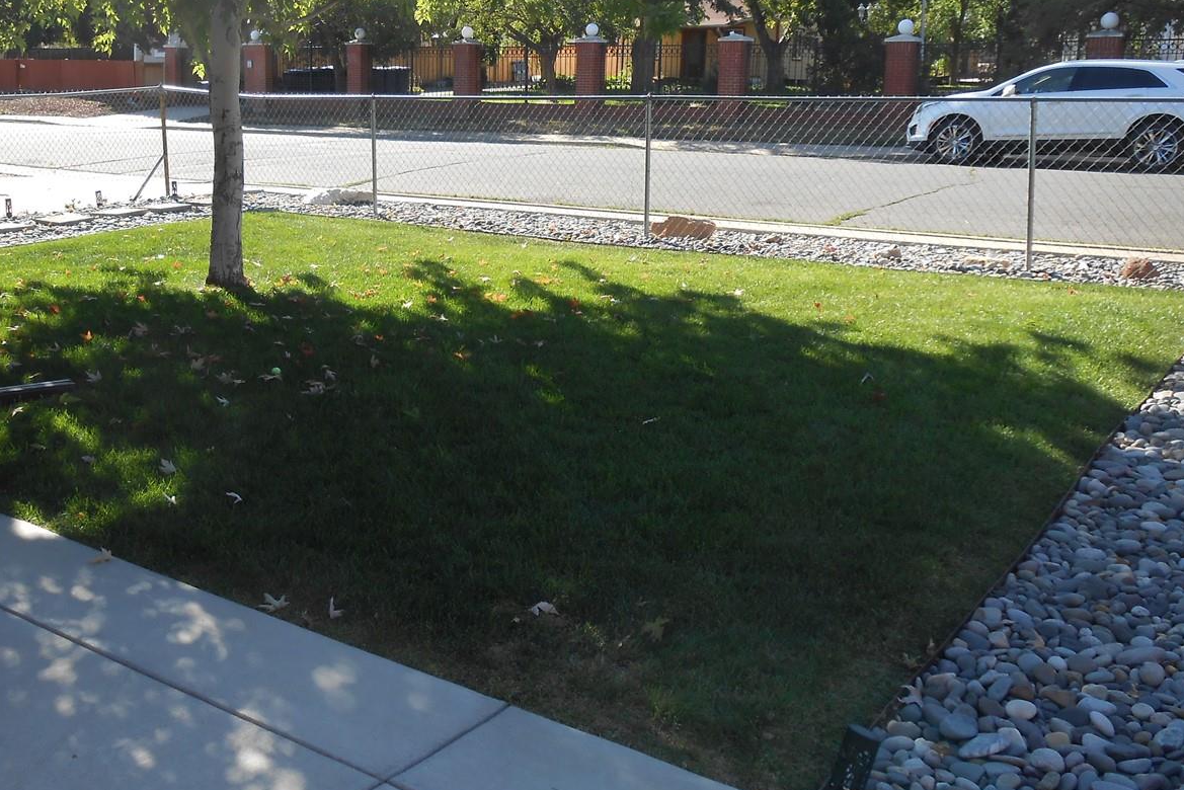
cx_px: 403
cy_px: 327
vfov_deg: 35.9
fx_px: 1217
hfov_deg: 51.0
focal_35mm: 37
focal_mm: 4.6
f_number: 3.5
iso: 80
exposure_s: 1/250
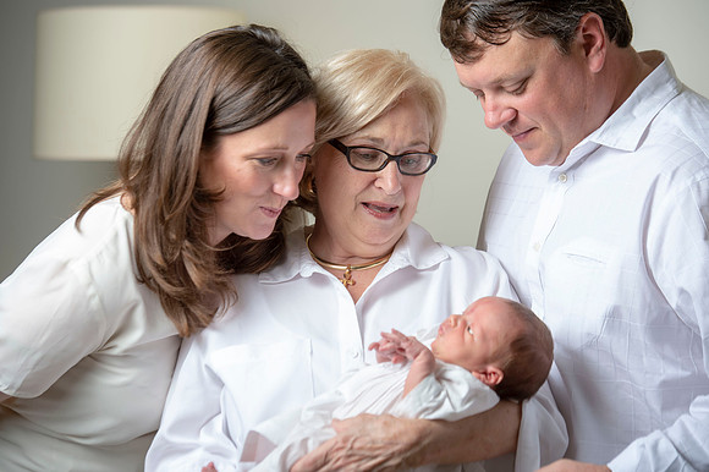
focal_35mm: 122
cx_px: 354
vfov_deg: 11.2
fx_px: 2401
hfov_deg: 16.8
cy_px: 236
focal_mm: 122
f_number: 5
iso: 125
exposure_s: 1/160
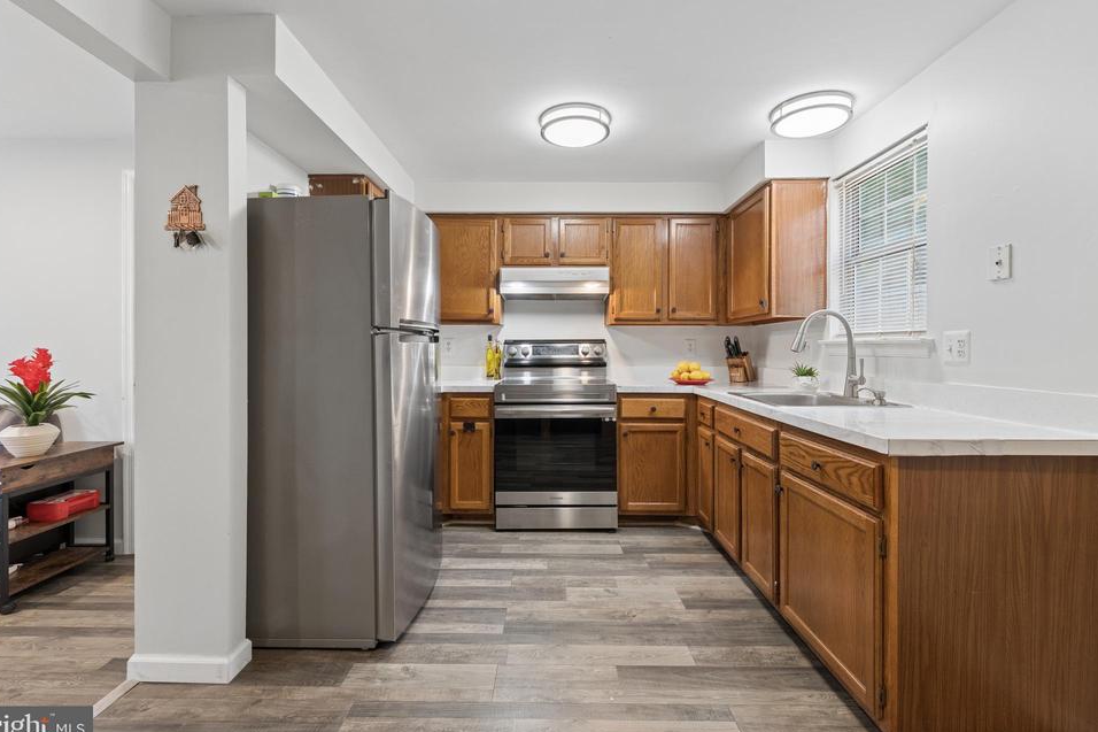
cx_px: 554
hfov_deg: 97.6
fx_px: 480
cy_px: 356
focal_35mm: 16
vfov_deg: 74.6
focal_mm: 14.7
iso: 1250
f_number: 7.1
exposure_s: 1/30
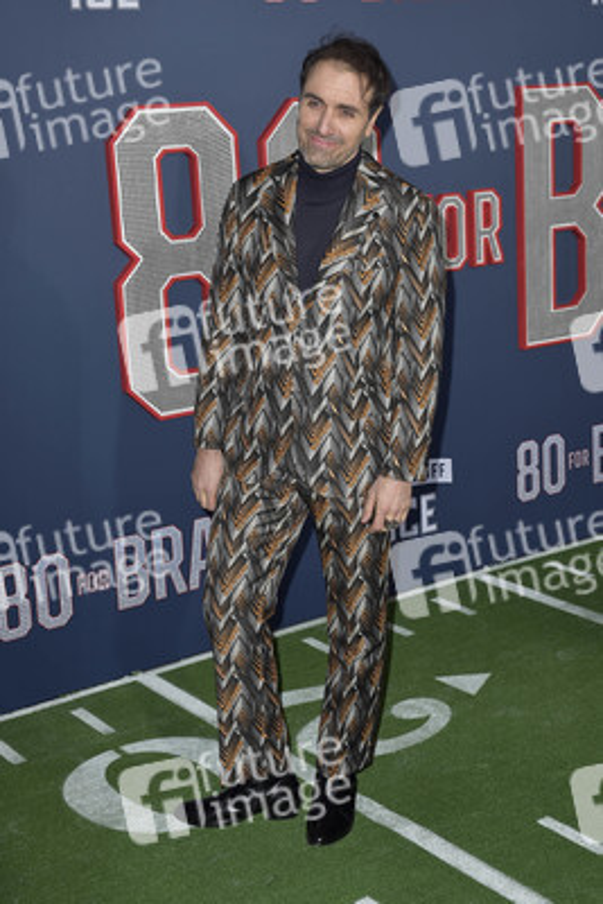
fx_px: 1255
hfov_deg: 27.0
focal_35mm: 50
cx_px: 302
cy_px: 452
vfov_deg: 39.6
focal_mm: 50
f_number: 6.3
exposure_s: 1/250
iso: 400
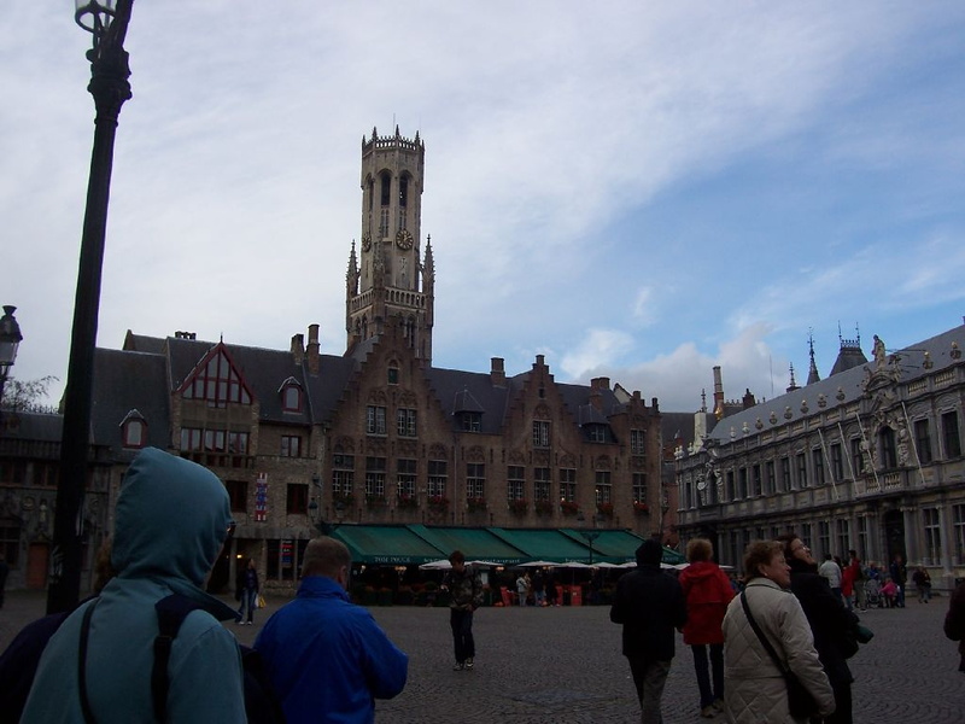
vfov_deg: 41.8
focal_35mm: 34
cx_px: 482
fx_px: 948
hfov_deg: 54.0
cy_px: 362
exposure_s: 1/350
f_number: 5.6
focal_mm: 5.6
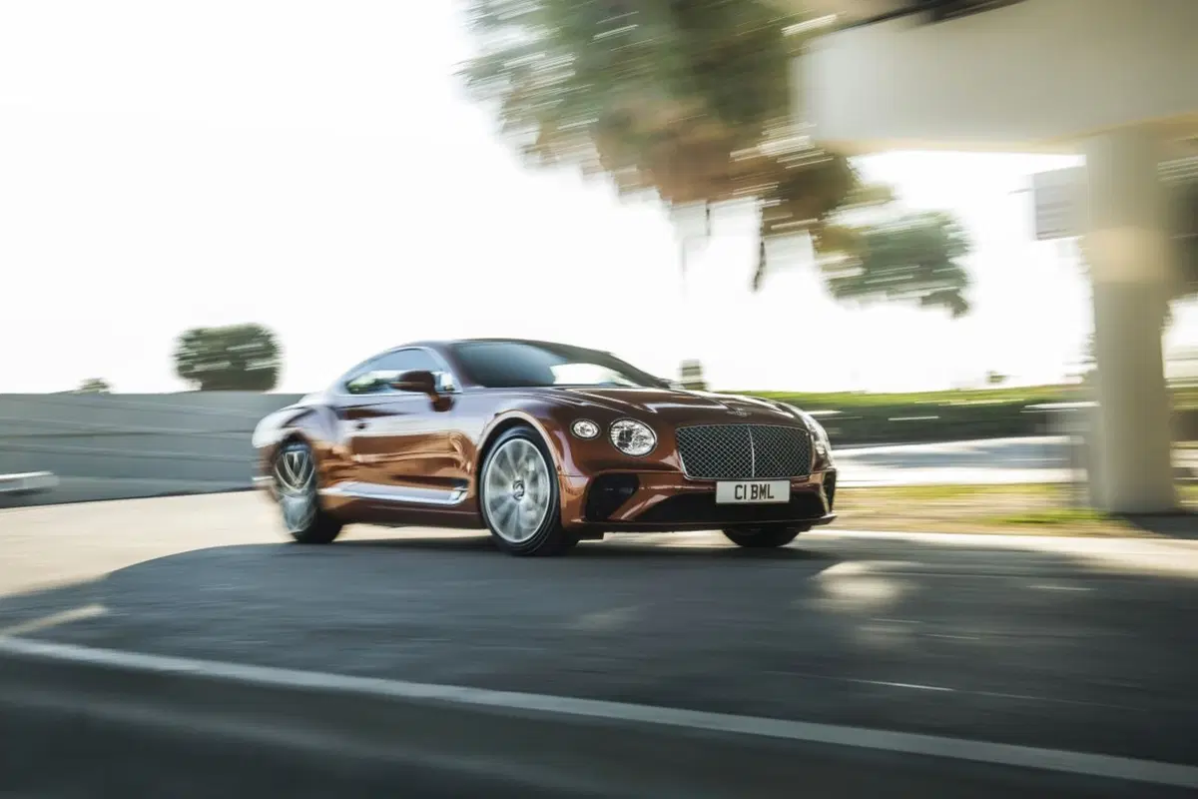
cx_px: 599
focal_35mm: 48
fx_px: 1597
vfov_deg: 28.1
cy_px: 400
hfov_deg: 41.1
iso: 31
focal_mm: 48
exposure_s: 1/20
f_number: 5
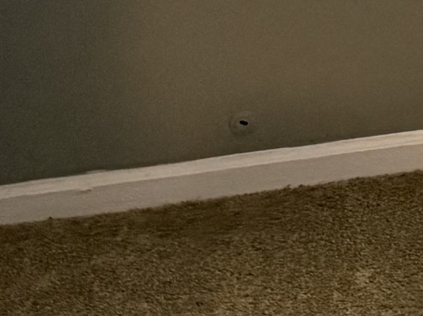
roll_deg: -0.2
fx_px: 1905
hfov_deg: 10.9
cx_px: 999
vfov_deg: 8.5
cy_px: -482
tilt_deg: -2.6
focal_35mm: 156
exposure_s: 1/60
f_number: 1.78
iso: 640
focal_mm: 6.76
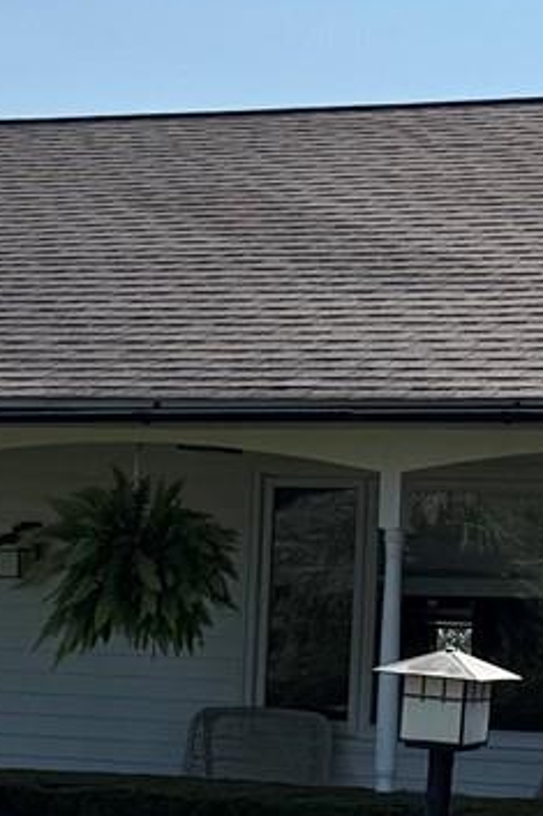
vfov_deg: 14.1
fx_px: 3284
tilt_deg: +1.4
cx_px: 649
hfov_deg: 9.3
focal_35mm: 145
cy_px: 564
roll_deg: -3.1
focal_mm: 6.76
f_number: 1.78
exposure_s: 1/10417
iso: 80
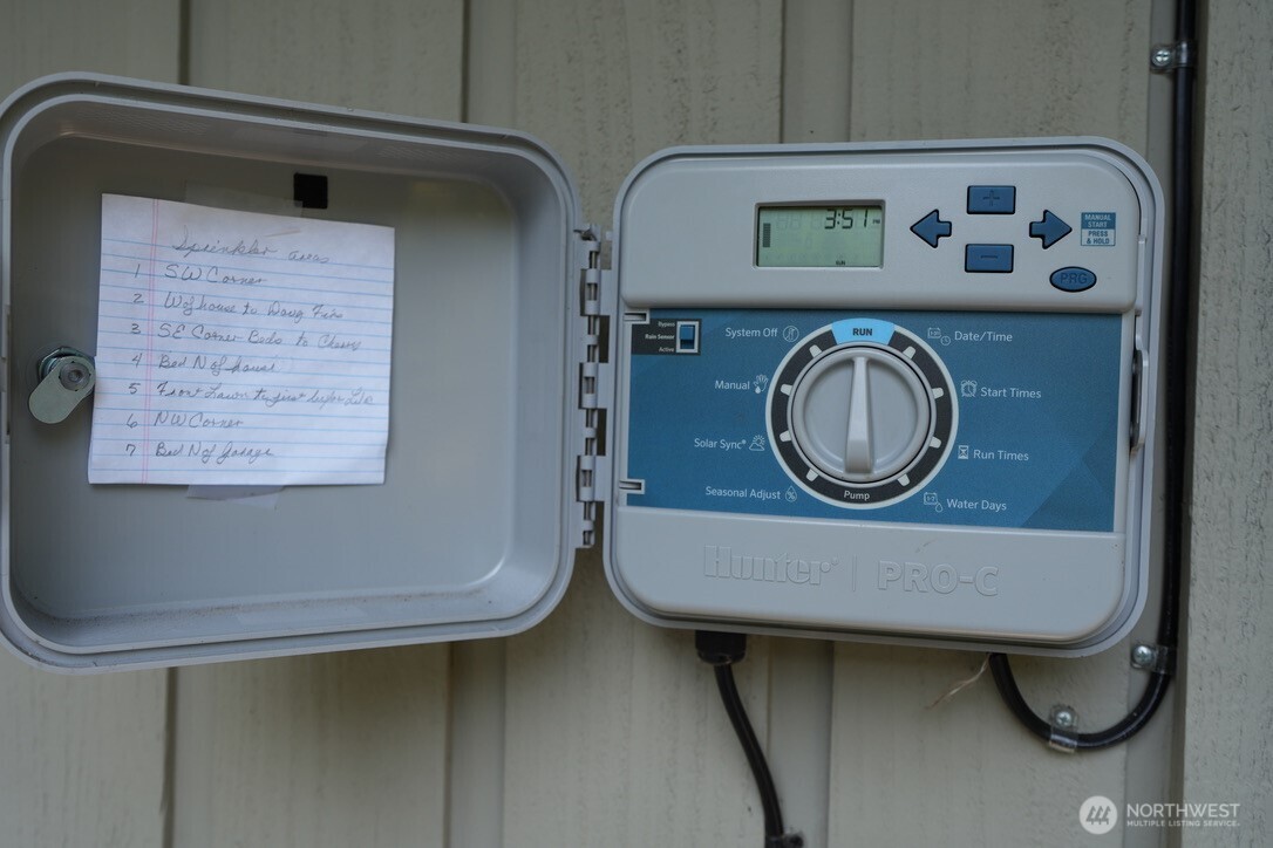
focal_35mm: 34
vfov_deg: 38.9
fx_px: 1202
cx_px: 636
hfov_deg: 55.8
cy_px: 424
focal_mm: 34
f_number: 4
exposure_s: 1/160
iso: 160
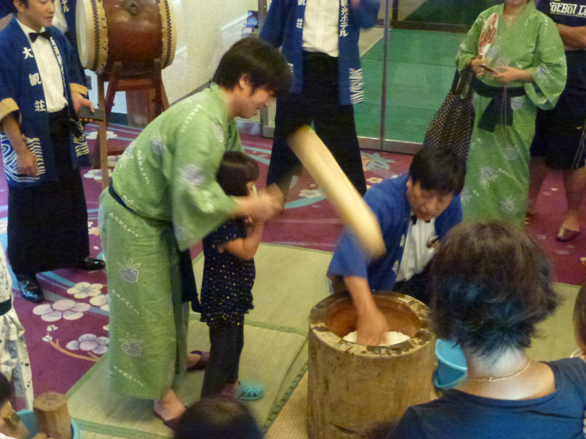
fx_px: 830
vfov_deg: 29.7
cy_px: 220
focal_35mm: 49
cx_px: 293
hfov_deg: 38.9
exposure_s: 1/15
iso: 1600
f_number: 4.1
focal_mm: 8.7
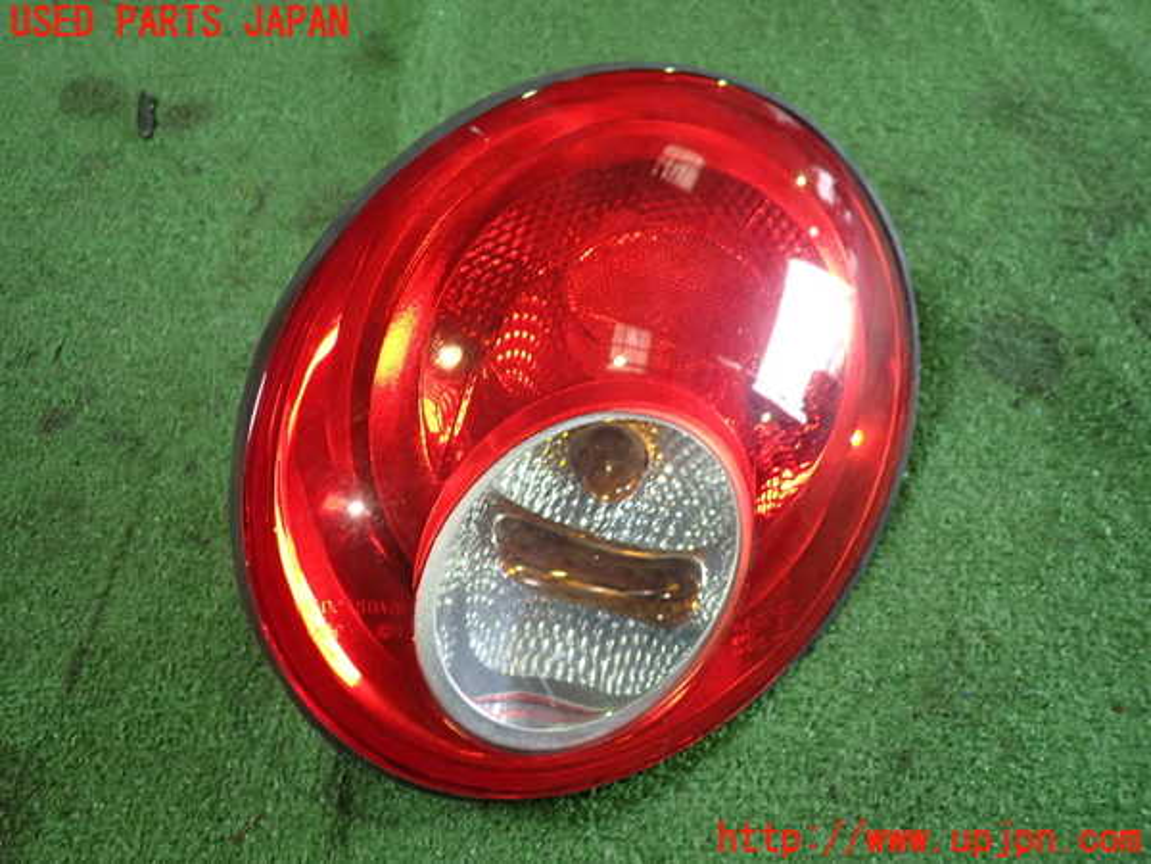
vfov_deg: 46.8
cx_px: 576
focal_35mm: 30
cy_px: 432
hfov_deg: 60.0
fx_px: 998
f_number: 2.3
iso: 250
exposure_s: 1/30
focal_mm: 5.4
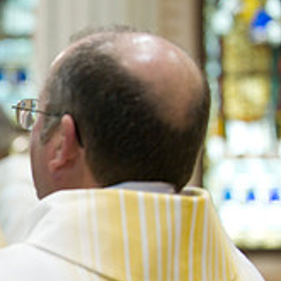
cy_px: 225
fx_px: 2250
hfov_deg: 7.0
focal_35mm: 245
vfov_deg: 7.1
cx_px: -179
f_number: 2.8
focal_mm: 82
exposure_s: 1/80
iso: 2000
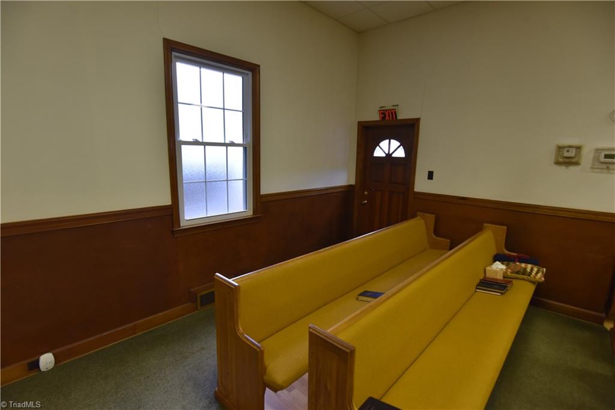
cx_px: 308
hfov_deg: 93.3
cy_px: 205
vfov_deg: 70.5
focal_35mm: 17
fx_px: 290
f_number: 5.6
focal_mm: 17
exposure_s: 1/125
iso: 1250
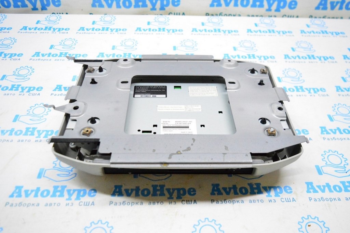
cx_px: 175
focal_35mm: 33
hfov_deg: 57.3
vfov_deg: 39.9
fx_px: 321
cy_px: 116
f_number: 3.8
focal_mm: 22
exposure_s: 1/500
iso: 6400
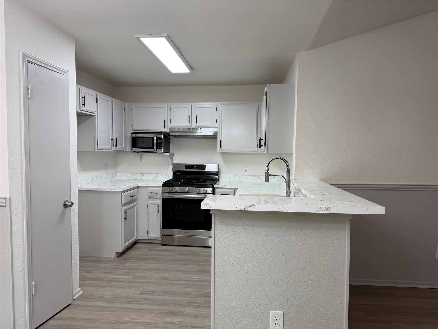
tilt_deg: -2.7
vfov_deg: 56.8
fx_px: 304
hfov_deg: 71.6
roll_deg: -0.5
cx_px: 219
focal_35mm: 24
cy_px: 164
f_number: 1.78
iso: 125
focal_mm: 6.76
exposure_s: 1/120
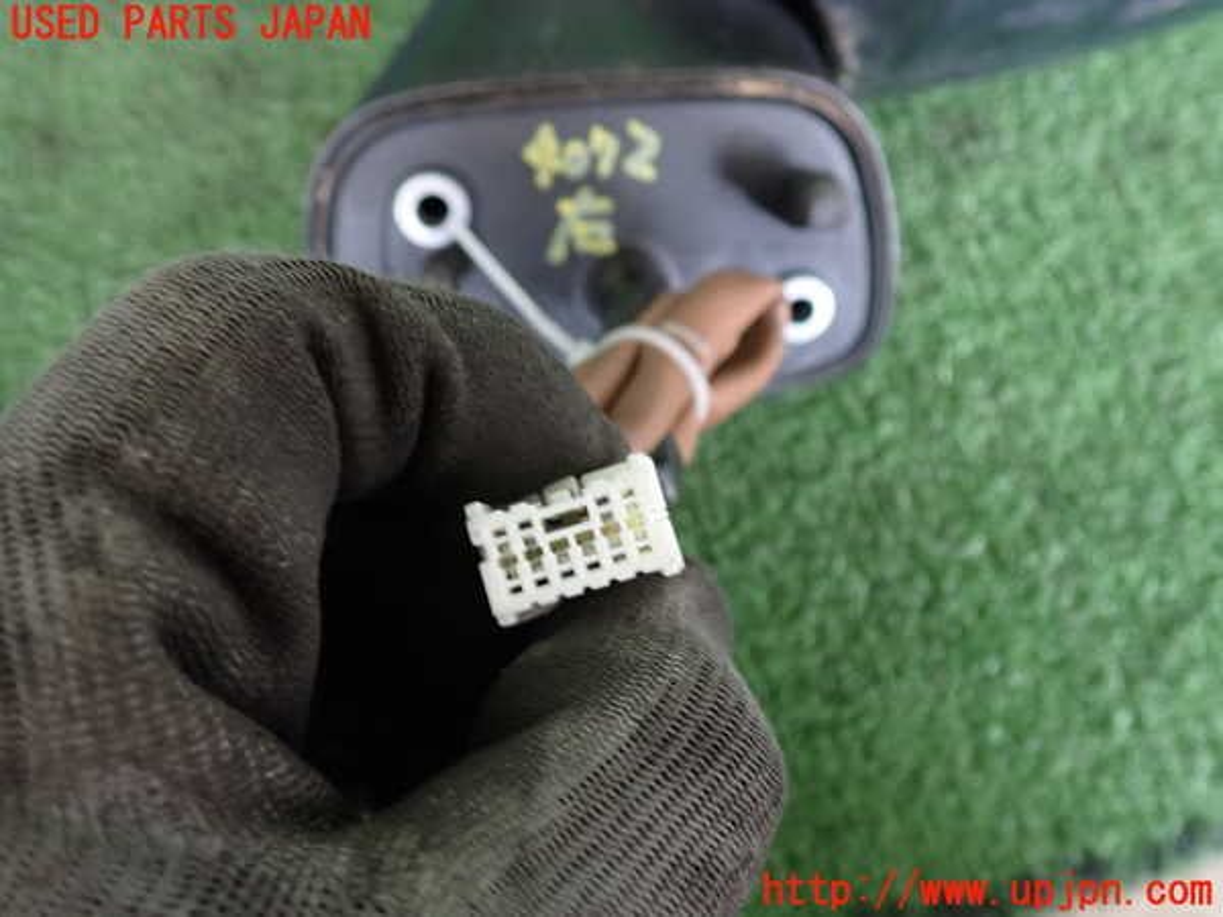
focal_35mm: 30
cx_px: 612
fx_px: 1060
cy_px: 458
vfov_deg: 46.8
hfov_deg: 60.0
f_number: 2.3
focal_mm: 5.4
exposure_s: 1/30
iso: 250
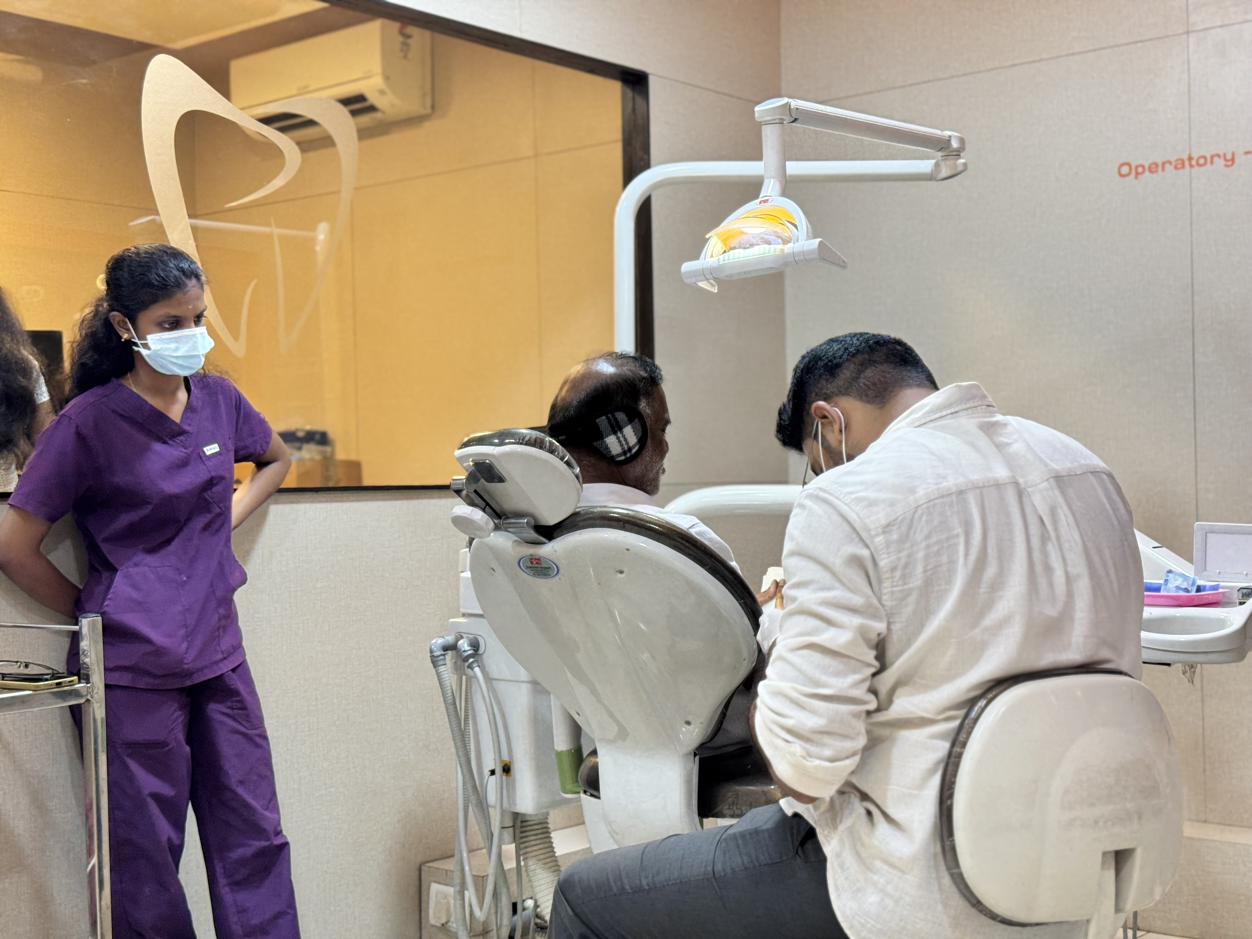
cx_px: 626
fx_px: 1736
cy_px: 470
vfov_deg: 30.3
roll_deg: -0.4
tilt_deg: -0.9
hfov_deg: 39.7
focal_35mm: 48
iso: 80
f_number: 1.78
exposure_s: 1/50
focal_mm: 6.76
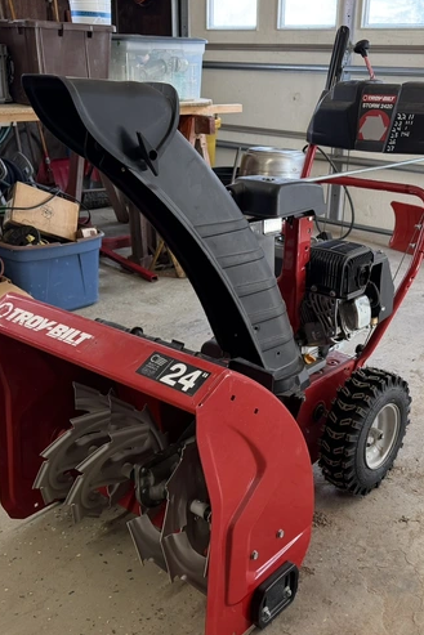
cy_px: 325
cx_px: 268
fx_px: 671
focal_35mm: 38
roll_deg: -1.6
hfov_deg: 34.9
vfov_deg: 50.7
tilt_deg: -20.7
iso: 200
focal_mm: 6.76
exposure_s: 1/120
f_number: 1.78
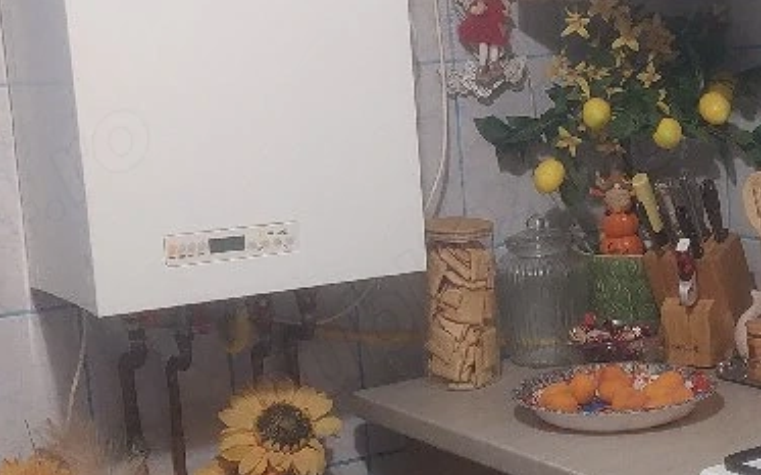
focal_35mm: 71
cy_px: 287
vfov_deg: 18.3
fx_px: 1472
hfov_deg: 28.4
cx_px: 594
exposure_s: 1/50
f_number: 1.8
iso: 200
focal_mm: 5.23
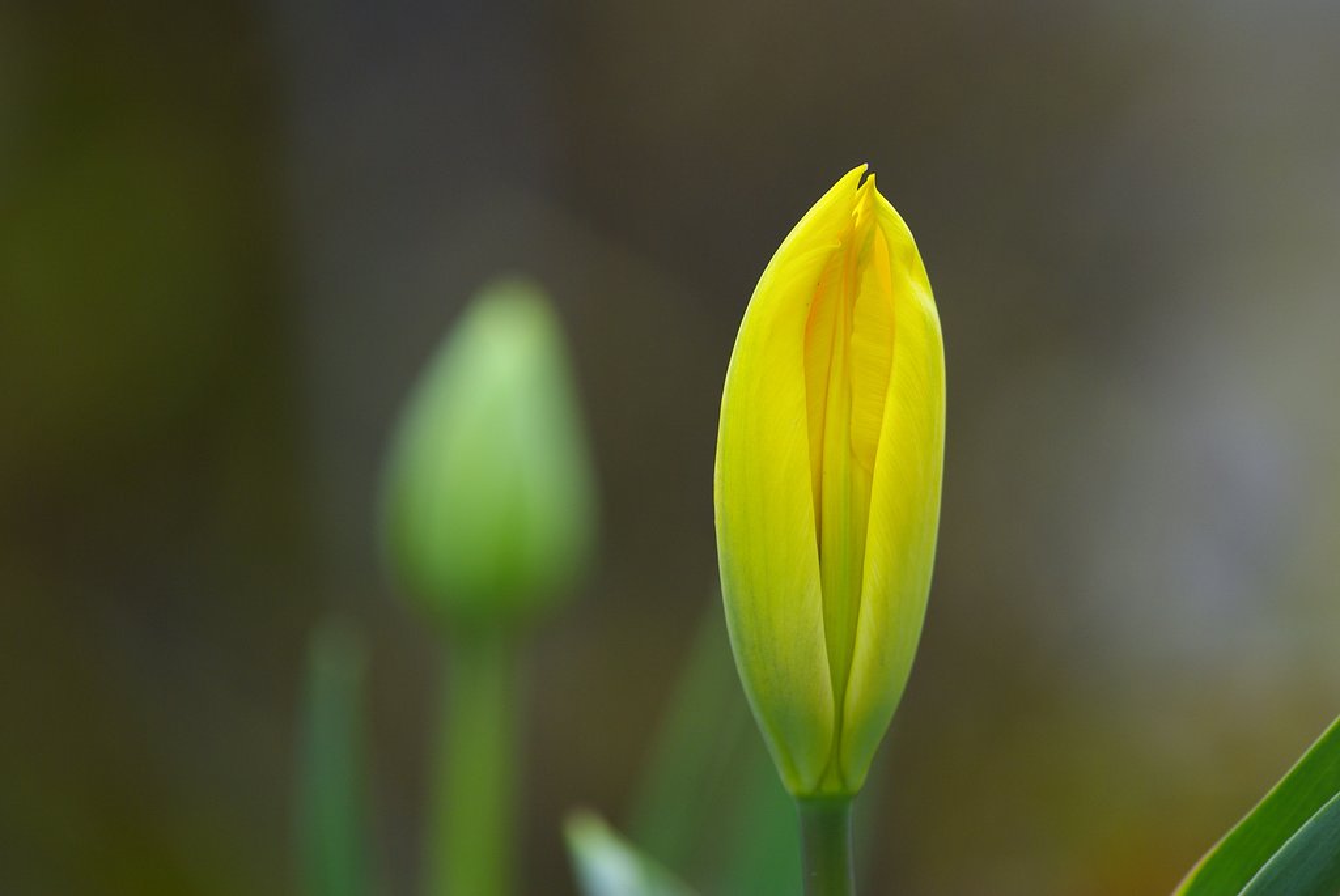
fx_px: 10060
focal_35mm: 270
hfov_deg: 7.6
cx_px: 670
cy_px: 448
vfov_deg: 5.1
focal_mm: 180
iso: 200
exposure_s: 1/200
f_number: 3.5
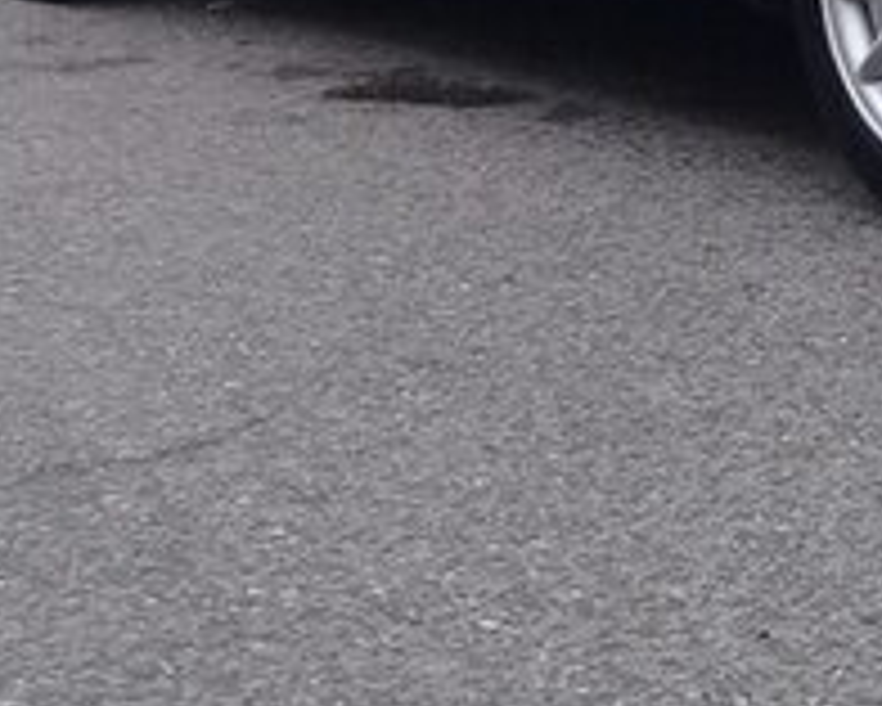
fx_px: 2664
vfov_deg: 14.4
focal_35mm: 102
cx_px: 1035
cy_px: -250
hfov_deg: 17.9
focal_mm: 3.3
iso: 50
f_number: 2.2
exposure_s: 1/262
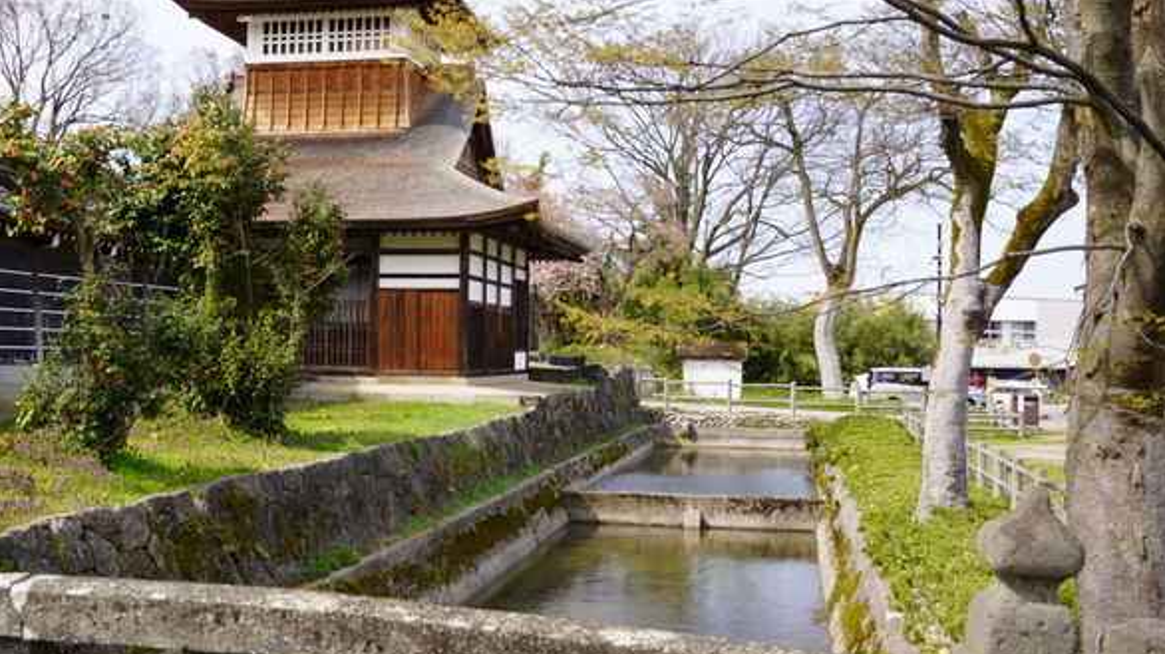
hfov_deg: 40.0
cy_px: 315
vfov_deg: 23.5
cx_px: 363
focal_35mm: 51
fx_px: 1575
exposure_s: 1/125
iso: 100
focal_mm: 35
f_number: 8
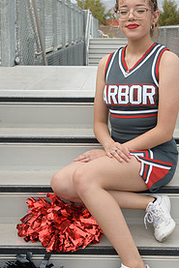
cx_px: 104
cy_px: 138
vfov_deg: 26.0
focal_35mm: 78
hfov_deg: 17.5
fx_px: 581
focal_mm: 48
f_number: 5.6
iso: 800
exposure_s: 1/1250
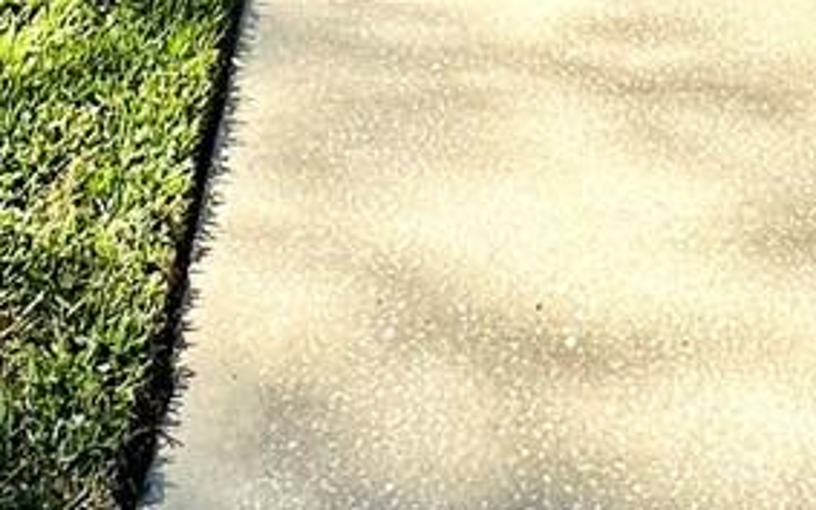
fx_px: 1868
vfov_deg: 11.4
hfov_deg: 24.6
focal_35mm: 84
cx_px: 444
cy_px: -882
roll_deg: +1.1
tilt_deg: +0.7
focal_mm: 2.22
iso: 40
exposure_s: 1/250
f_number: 2.2
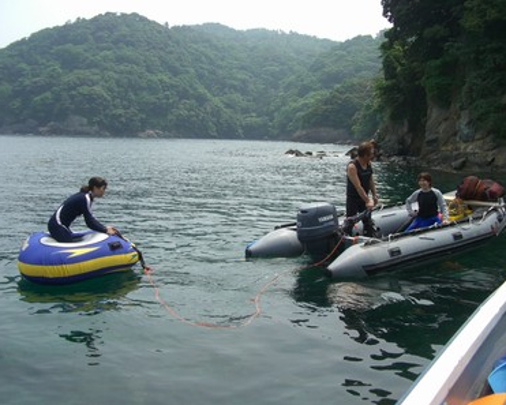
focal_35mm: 40
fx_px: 599
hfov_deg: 45.8
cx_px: 267
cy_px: 203
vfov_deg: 37.4
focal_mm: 7.9
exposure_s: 1/250
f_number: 5.6
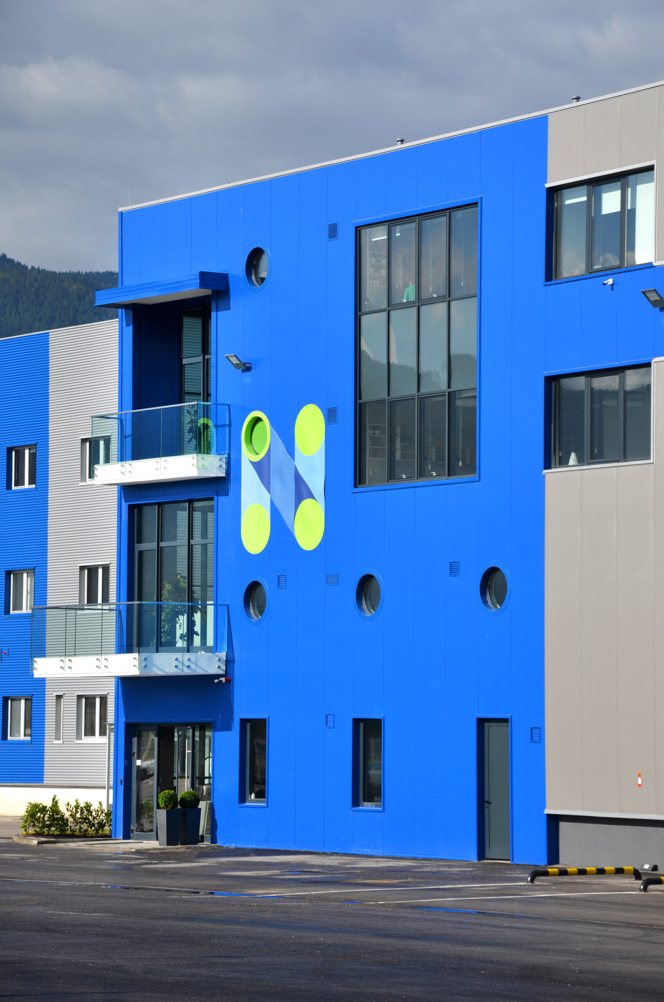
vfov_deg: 16.1
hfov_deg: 10.7
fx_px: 3543
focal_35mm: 128
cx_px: 332
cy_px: 501
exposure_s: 1/400
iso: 100
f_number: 10
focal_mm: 85
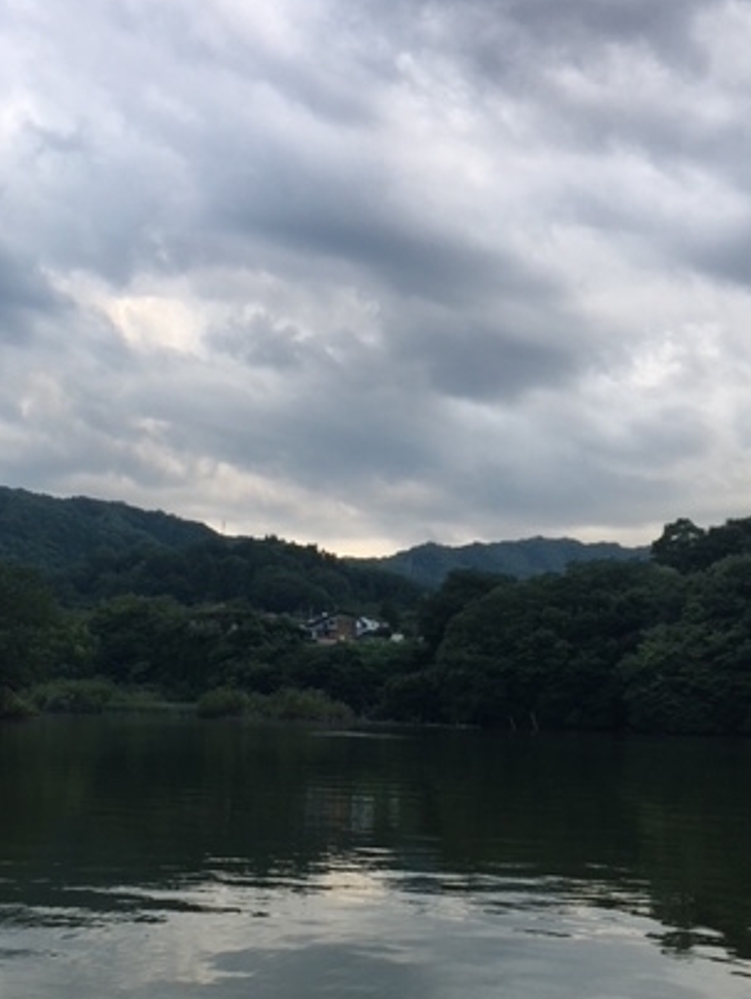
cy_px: 620
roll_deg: -2.4
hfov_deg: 31.5
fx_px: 1329
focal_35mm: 46
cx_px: 305
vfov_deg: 40.9
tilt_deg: +4.7
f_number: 2.2
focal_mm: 4.15
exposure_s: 1/128
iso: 25
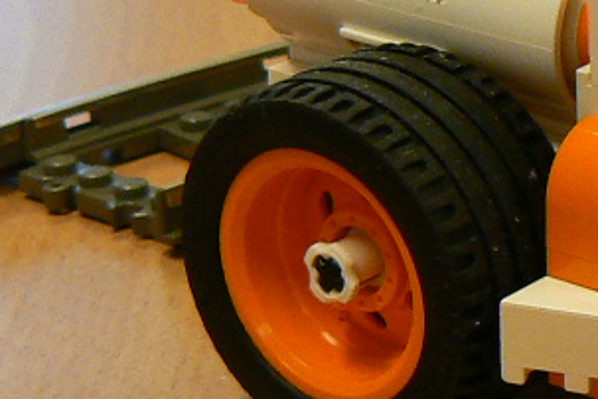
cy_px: 83
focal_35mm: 158
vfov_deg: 8.7
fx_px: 2624
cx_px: 829
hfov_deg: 12.5
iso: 160
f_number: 2.8
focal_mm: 6
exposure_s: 1/30
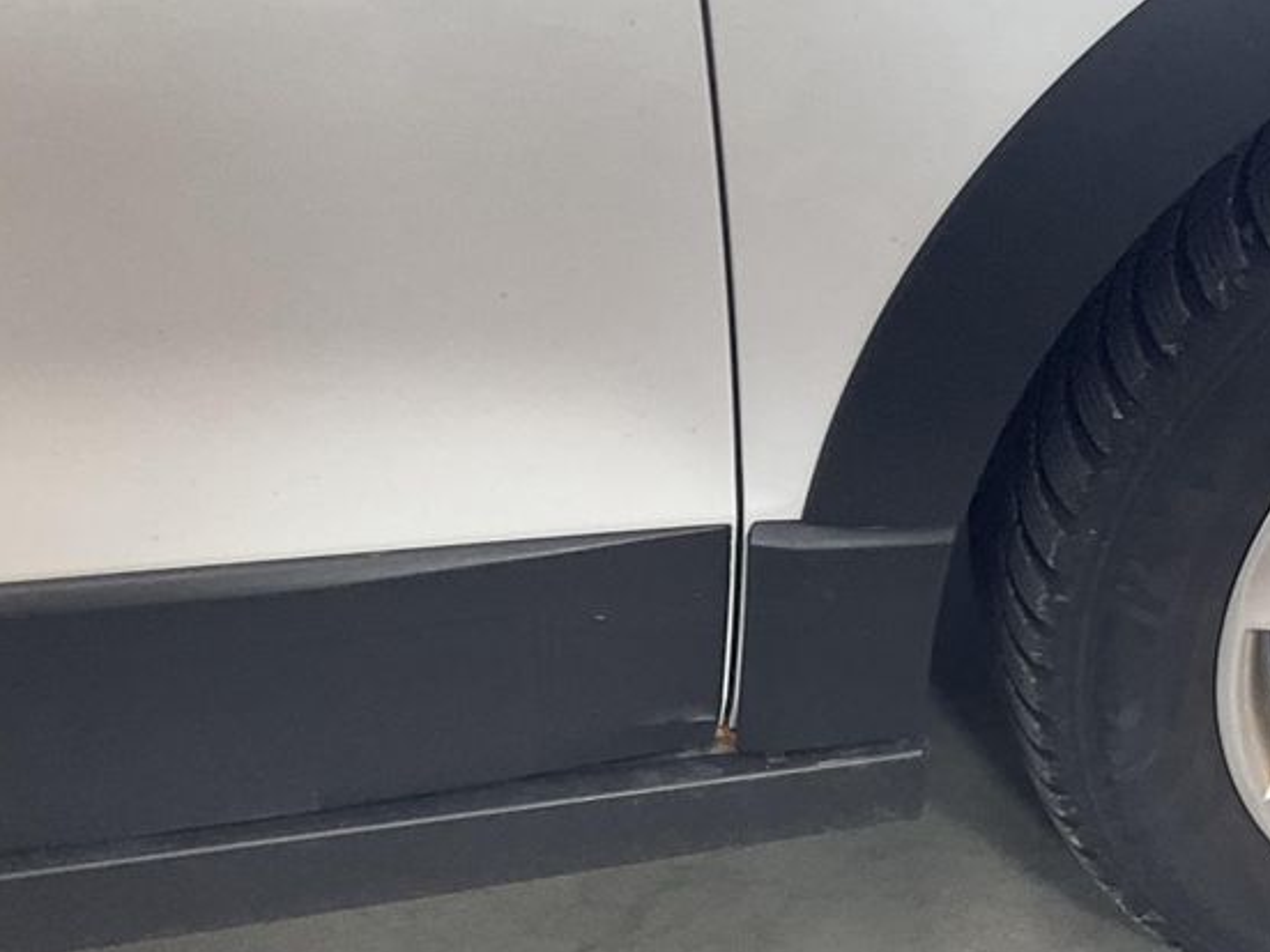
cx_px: 1337
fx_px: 2311
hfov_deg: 28.4
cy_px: 662
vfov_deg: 23.1
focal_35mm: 63
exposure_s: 1/100
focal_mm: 3
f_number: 1.8
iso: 32
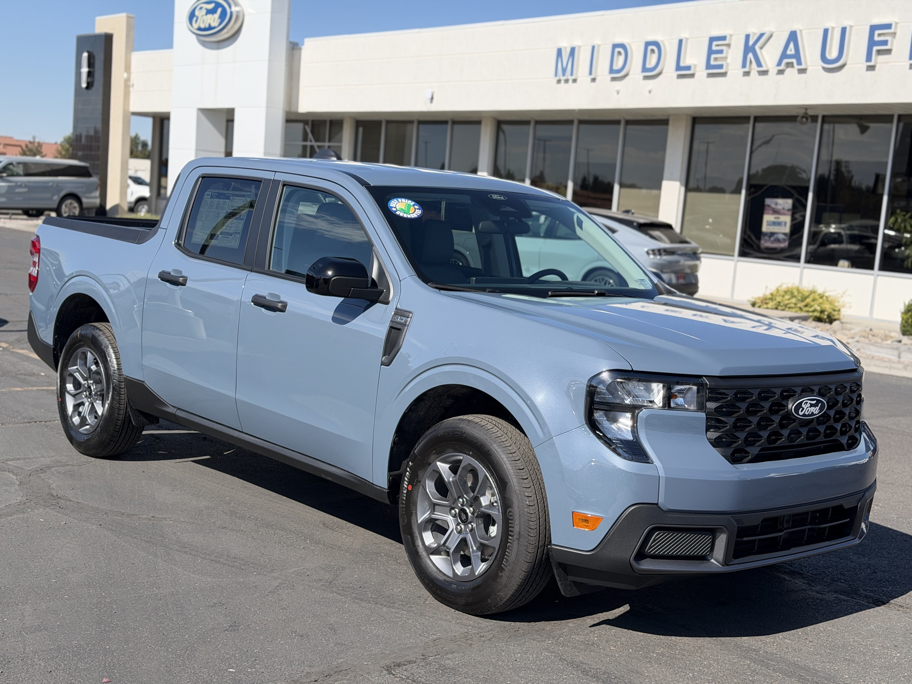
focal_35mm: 48
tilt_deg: -7.0
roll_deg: -4.1
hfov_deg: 39.7
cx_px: 456
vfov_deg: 30.3
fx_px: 1265
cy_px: 342
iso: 64
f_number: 1.78
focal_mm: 6.76
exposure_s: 1/4098
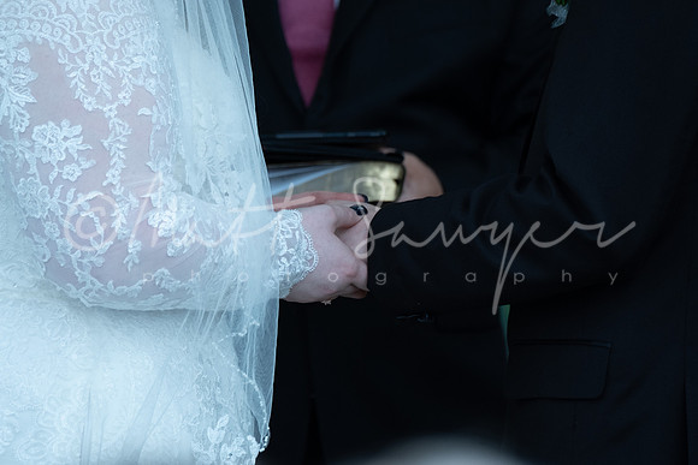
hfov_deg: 3.7
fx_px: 10840
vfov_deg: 2.5
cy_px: 232
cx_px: 349
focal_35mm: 559
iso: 800
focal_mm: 372.6
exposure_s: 1/850
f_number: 5.6
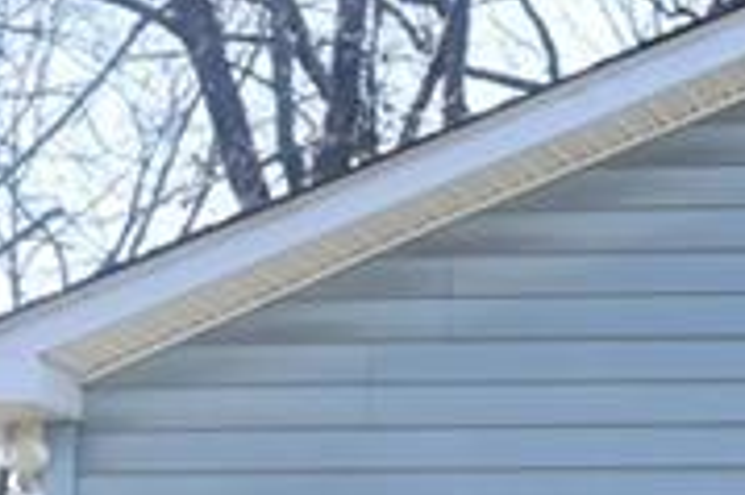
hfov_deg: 9.3
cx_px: 1586
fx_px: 4259
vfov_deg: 6.4
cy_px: 1098
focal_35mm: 206
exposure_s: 1/200
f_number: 10
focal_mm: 24
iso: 400
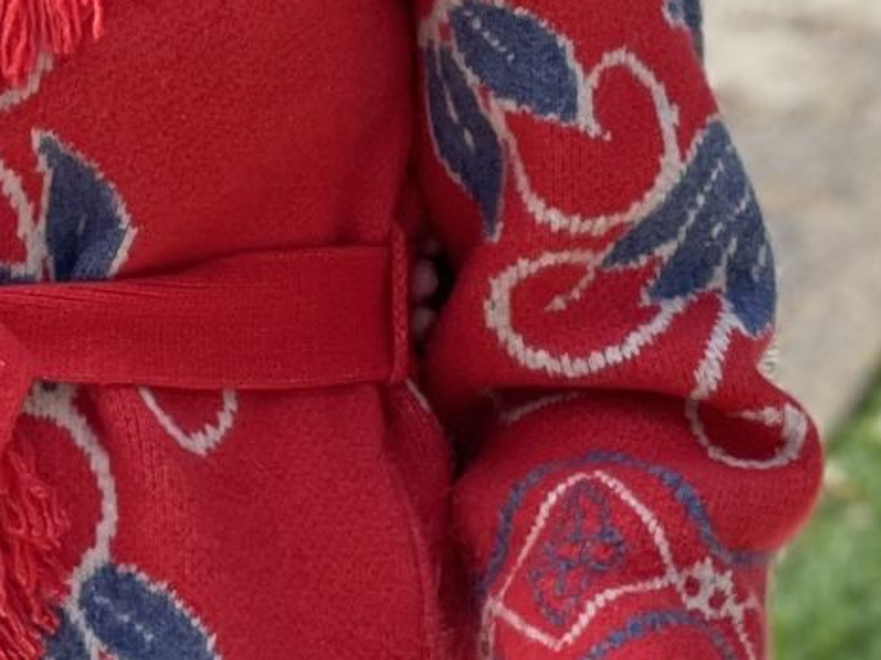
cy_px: -221
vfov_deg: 5.2
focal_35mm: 285
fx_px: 7252
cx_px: -168
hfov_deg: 6.9
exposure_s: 1/675
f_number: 2
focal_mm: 6
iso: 32
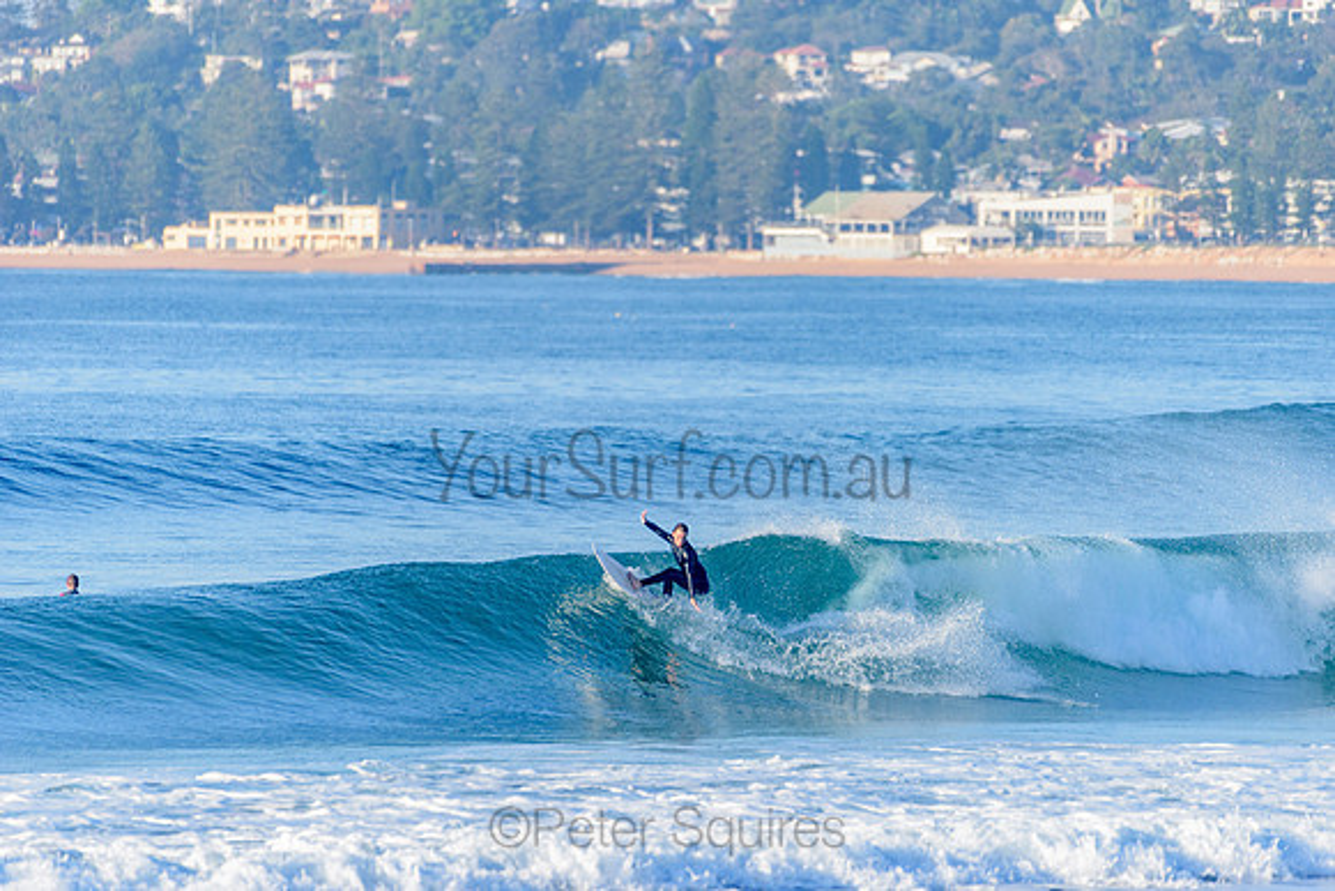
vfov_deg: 2.8
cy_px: 446
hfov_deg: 4.1
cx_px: 668
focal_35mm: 500
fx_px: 18545
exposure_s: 1/2000
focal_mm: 500
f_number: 5.6
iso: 320
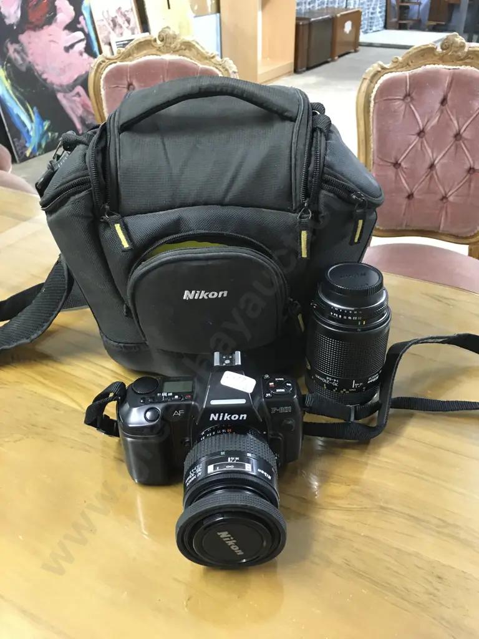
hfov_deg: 48.2
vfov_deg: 61.7
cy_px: 320
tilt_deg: -33.6
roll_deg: +1.1
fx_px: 535
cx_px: 240
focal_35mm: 29
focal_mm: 4.15
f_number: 2.2
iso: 200
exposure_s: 1/25
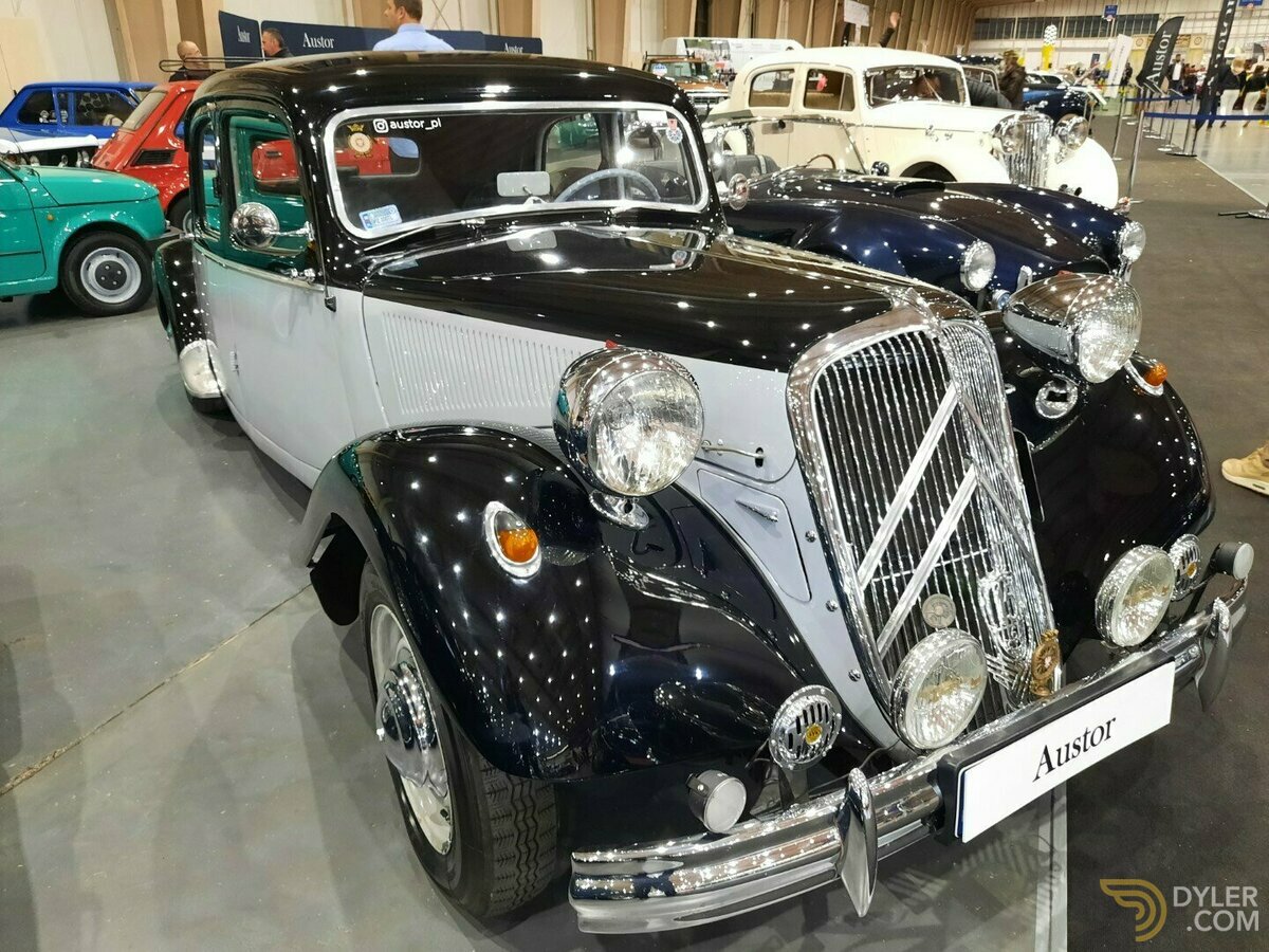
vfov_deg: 54.9
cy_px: 476
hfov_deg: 69.4
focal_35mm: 25
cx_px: 634
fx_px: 916
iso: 400
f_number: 2
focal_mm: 4.6
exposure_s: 1/33
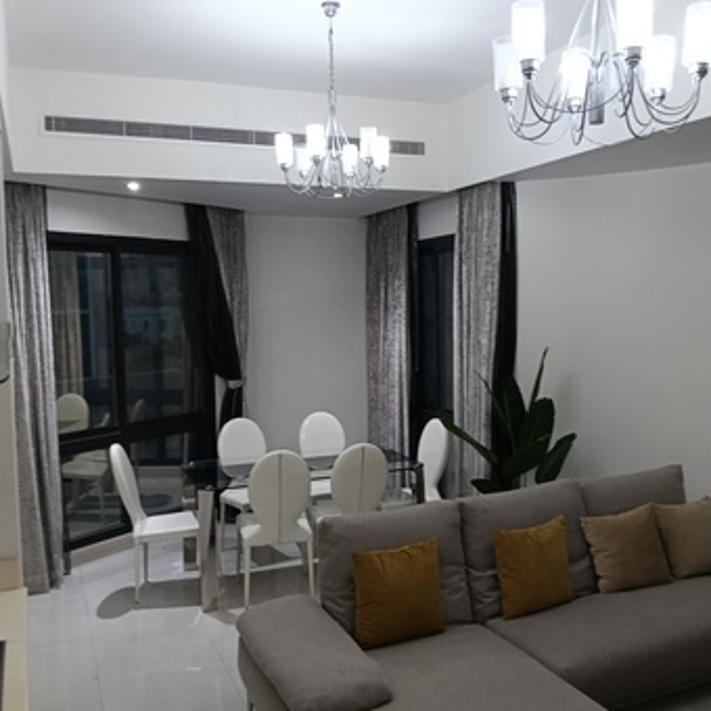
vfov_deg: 51.1
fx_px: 744
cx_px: 383
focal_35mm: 32
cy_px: 357
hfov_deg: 51.1
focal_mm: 3.98
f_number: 1.8
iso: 320
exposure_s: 1/33.3
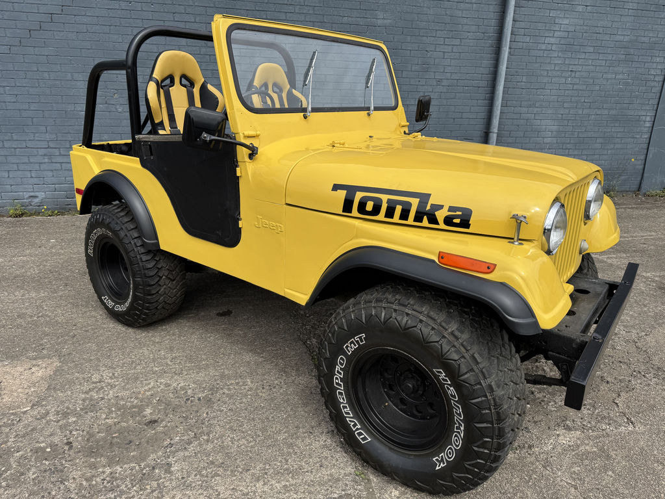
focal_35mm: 24
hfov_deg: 71.6
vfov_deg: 56.8
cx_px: 332
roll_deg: -0.6
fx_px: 461
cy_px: 250
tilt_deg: -17.7
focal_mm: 6.76
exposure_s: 1/4049
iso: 80
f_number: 1.78
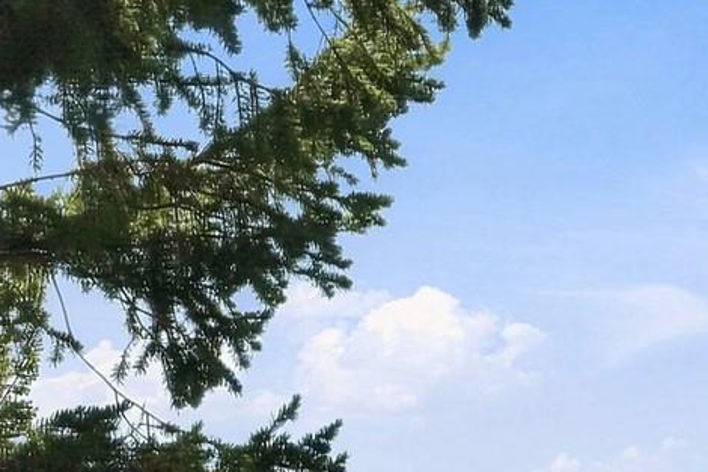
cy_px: 480
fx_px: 6959
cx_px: 865
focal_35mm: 354
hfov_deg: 5.8
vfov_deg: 3.9
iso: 25
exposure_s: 1/640
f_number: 2.8
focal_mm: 16.9
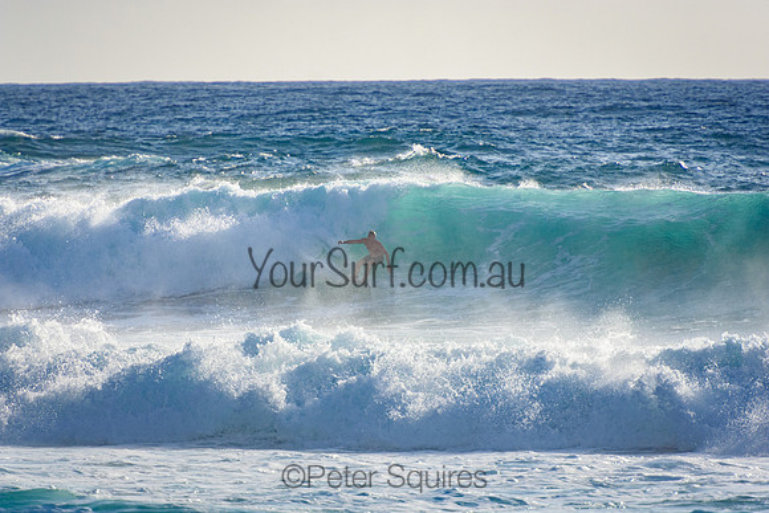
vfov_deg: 2.4
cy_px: 256
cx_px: 384
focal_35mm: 585
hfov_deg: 3.5
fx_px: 12499
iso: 280
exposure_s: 1/2000
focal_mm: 390
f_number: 5.6
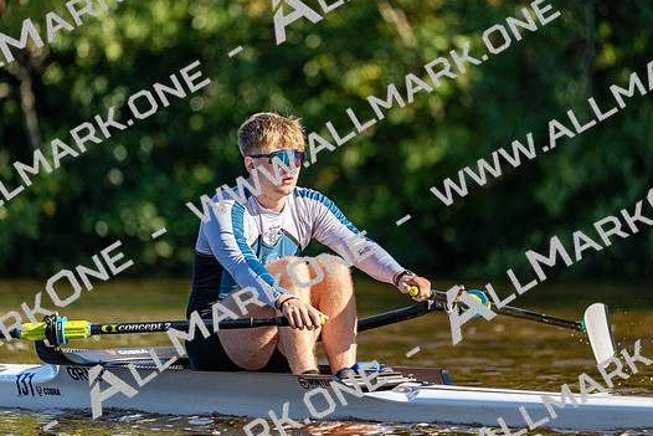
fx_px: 8001
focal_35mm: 441
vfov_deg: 3.1
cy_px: 227
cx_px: 340
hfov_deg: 4.7
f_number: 4.5
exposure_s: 1/2500
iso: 720
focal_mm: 400
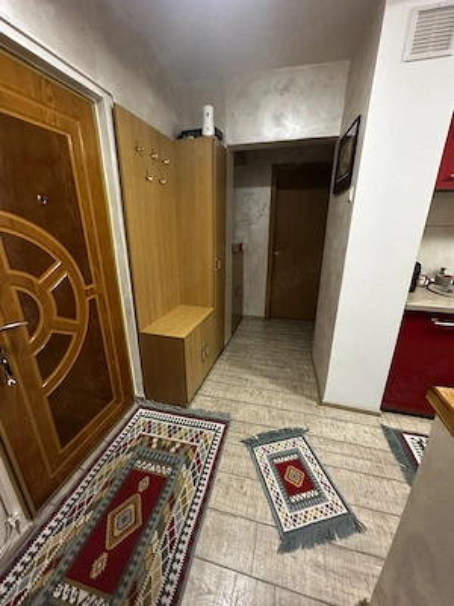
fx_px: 245
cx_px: 227
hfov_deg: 85.7
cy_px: 303
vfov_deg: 102.1
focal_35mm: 14
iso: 500
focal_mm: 2.22
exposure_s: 1/50
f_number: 2.2
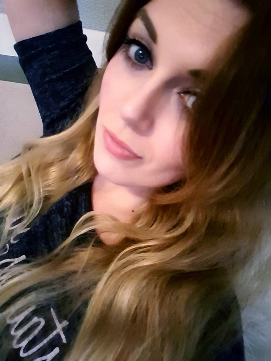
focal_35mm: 21
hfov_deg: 63.4
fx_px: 219
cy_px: 180
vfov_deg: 79.0
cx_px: 136
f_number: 1.7
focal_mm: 2.1
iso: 1000
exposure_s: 1/25
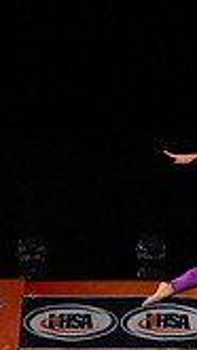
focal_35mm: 268
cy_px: 225
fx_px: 2485
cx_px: 563
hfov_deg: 4.4
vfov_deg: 8.0
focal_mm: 49
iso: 8000
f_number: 4
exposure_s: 1/1000
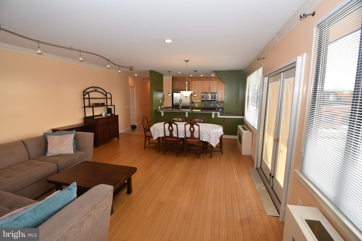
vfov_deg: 77.3
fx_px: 151
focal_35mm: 15
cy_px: 120
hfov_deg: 100.4
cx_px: 181
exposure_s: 1/200
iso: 800
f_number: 7.1
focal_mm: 10
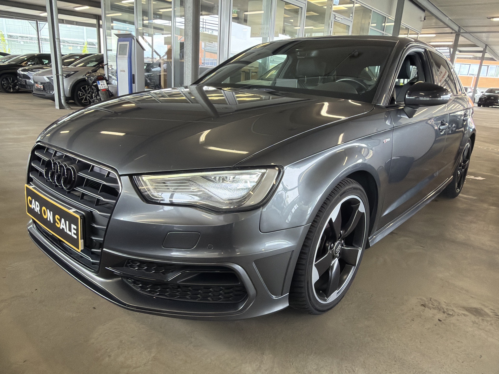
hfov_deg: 69.4
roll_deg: -3.7
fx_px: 360
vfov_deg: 54.9
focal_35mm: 25
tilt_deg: -16.6
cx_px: 250
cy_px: 187
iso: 200
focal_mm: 2.22
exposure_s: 1/100
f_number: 2.2
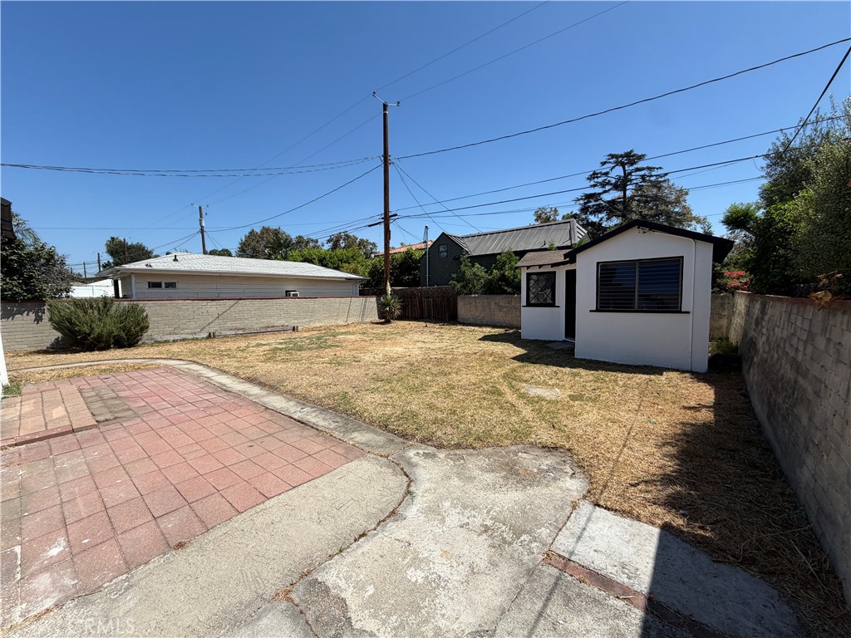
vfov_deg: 85.7
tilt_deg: -2.9
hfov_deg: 102.1
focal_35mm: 14
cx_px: 426
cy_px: 319
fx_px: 344
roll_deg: +2.1
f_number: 2.2
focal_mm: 2.22
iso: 25
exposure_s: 1/1145
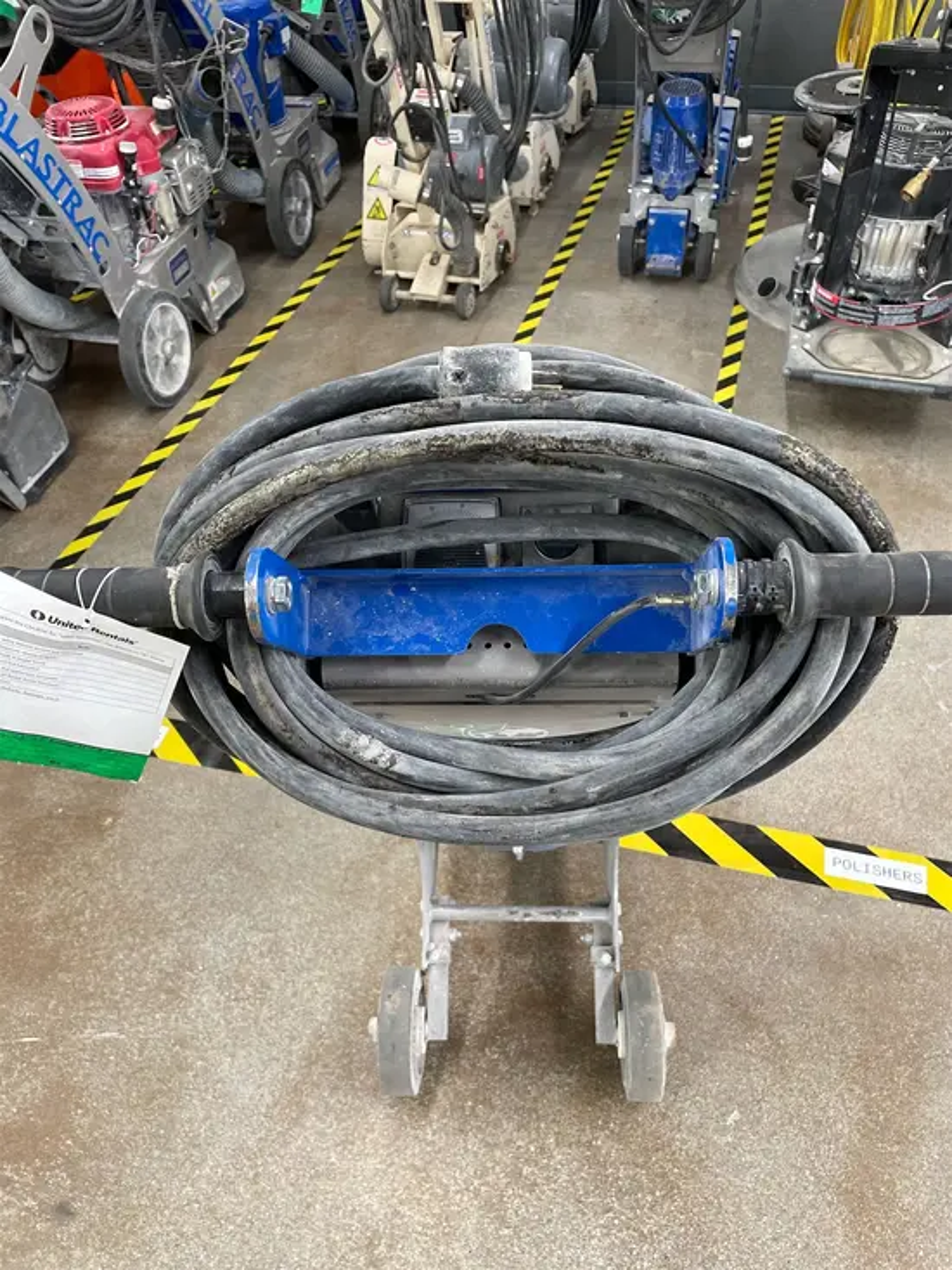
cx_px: 476
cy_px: 635
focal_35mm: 26
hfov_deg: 53.1
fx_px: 953
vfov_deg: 67.3
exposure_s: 1/60
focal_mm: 4.2
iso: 250
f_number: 1.6
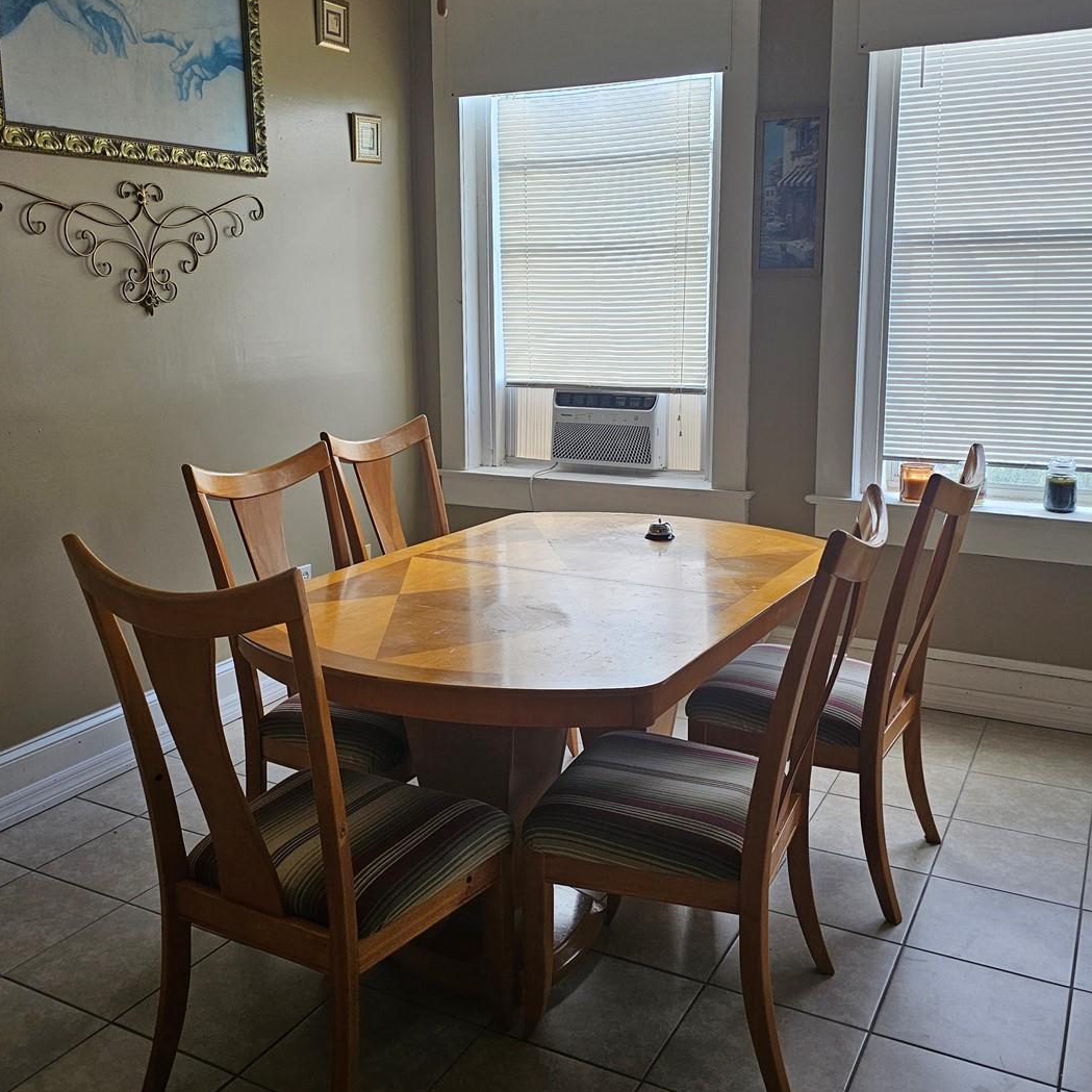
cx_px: 560
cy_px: 498
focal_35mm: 31
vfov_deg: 52.5
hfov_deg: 52.5
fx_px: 1106
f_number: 1.7
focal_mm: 6.3
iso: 80
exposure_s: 1/180
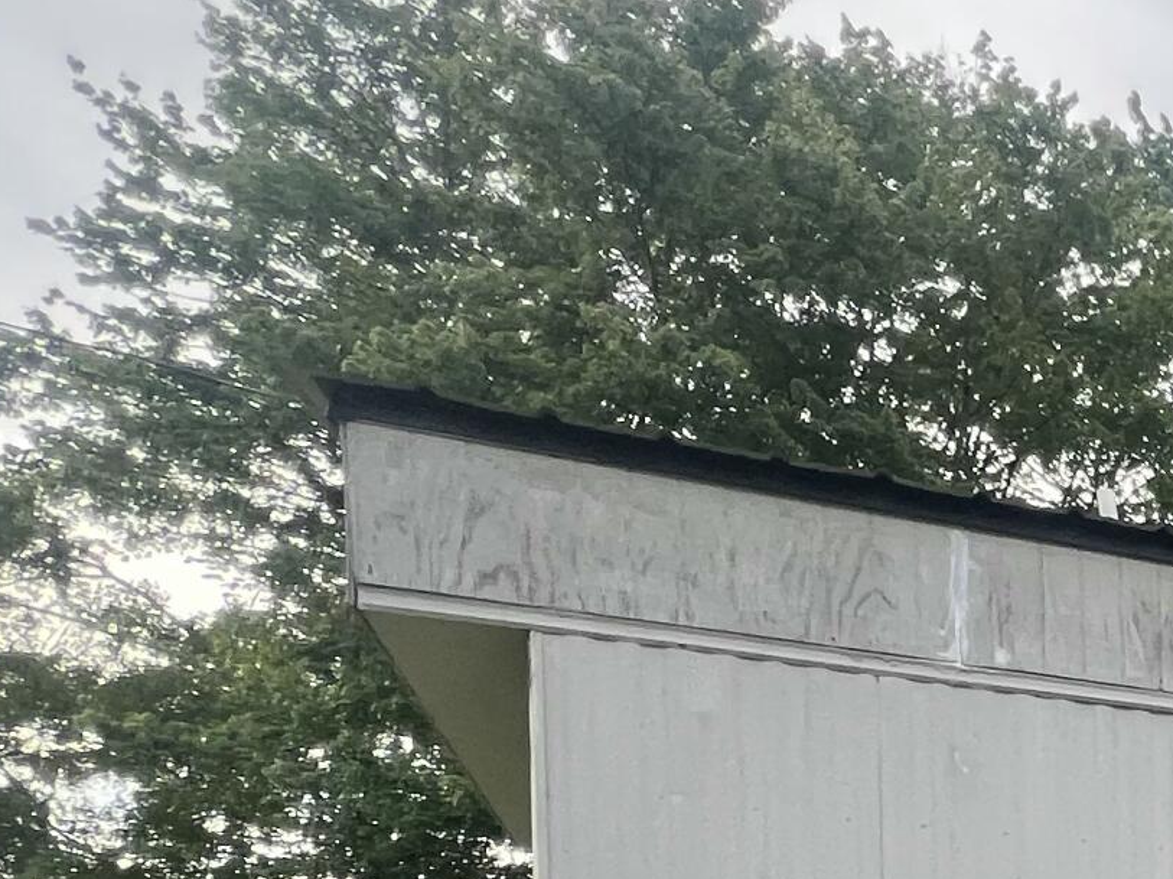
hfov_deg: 23.2
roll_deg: +2.5
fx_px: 1626
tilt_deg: -1.8
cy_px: 1227
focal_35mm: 48
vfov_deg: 25.0
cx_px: 2055
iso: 32
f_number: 1.8
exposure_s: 1/352
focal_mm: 1.57
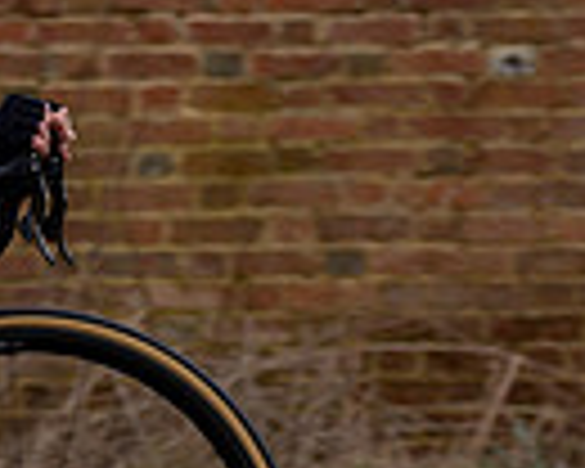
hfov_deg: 5.1
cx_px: -407
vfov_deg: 4.1
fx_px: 6510
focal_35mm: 376
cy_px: -125
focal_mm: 70
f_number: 3.5
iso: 160
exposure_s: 1/800
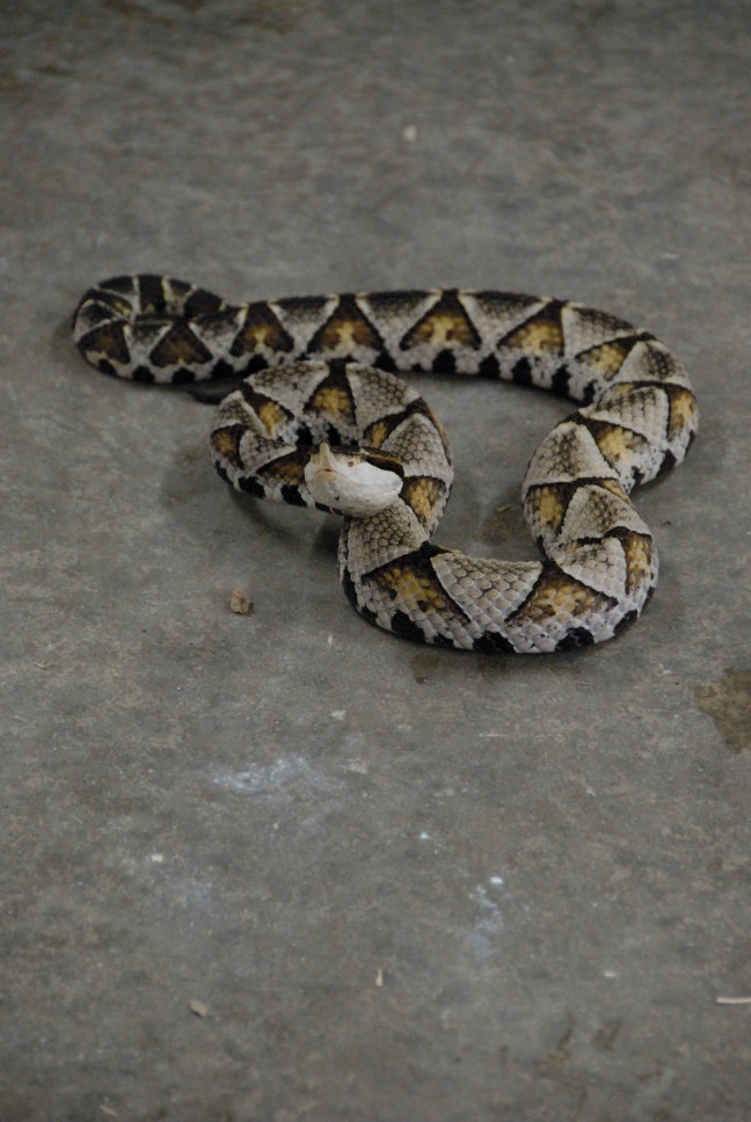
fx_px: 9360
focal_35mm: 300
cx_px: 376
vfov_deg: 6.9
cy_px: 561
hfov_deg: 4.6
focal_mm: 200
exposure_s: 1/40
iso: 1600
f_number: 5.6
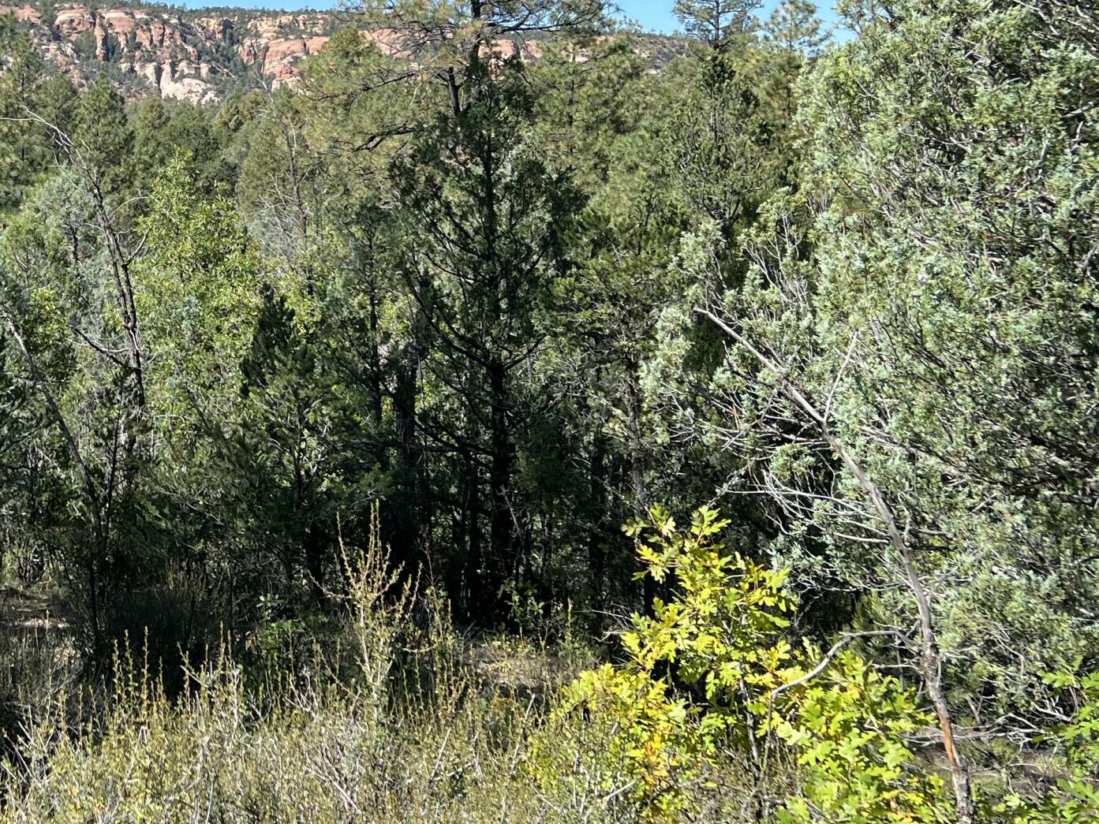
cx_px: 60
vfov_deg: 25.5
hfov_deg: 32.2
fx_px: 1778
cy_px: 117
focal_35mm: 56
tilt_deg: -0.2
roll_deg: -0.6
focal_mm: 5.7
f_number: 1.5
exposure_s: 1/2457
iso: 50
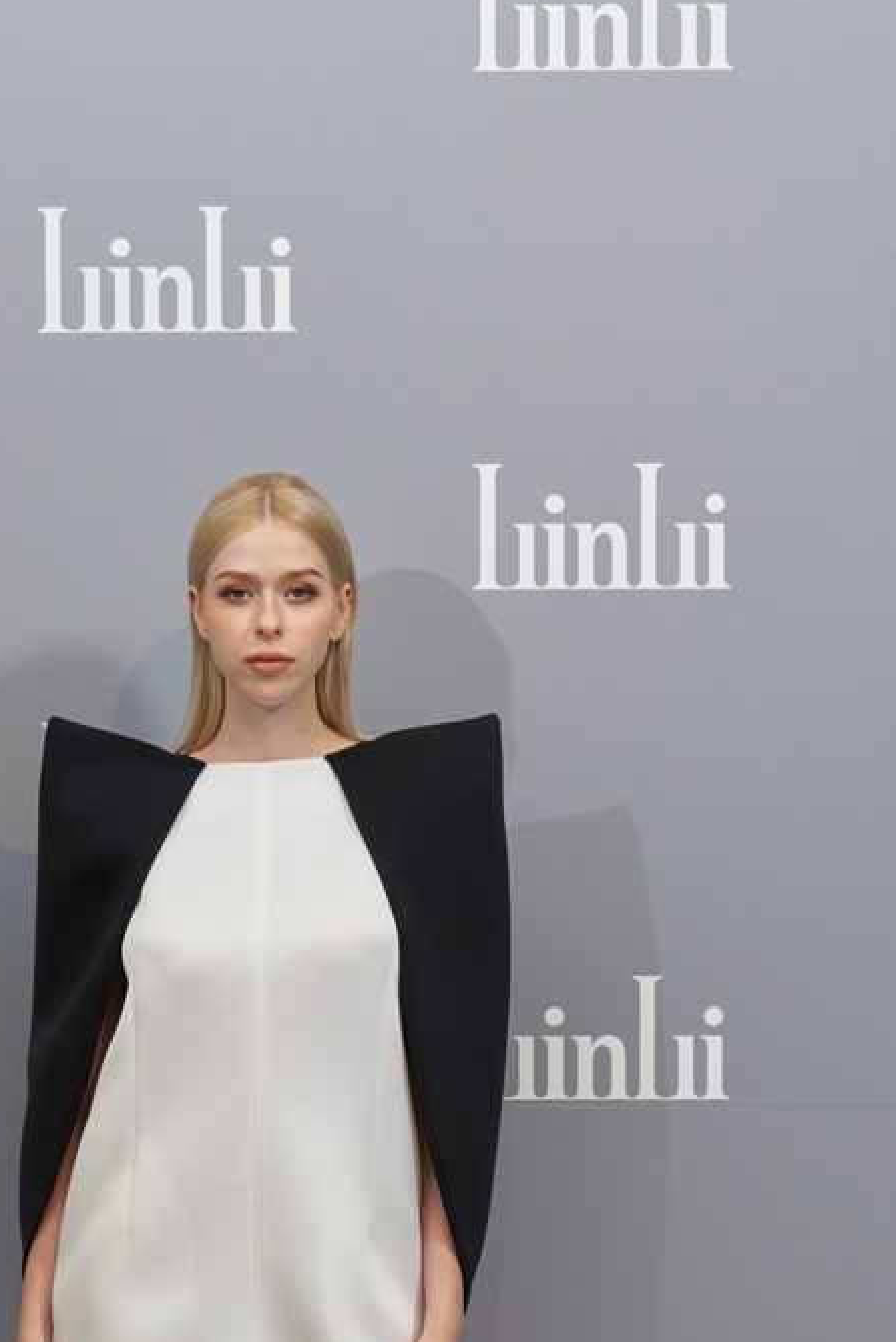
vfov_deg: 12.7
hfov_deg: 8.5
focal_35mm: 161
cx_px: 269
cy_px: 1143
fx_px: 6004
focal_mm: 84
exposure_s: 1/100
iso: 250
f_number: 7.1
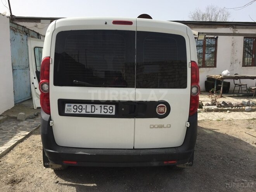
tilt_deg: -6.1
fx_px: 214
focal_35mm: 29
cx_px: 128
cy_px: 96
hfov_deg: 61.7
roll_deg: +0.7
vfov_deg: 48.2
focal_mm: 4.15
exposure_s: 1/1582
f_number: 2.2
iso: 32
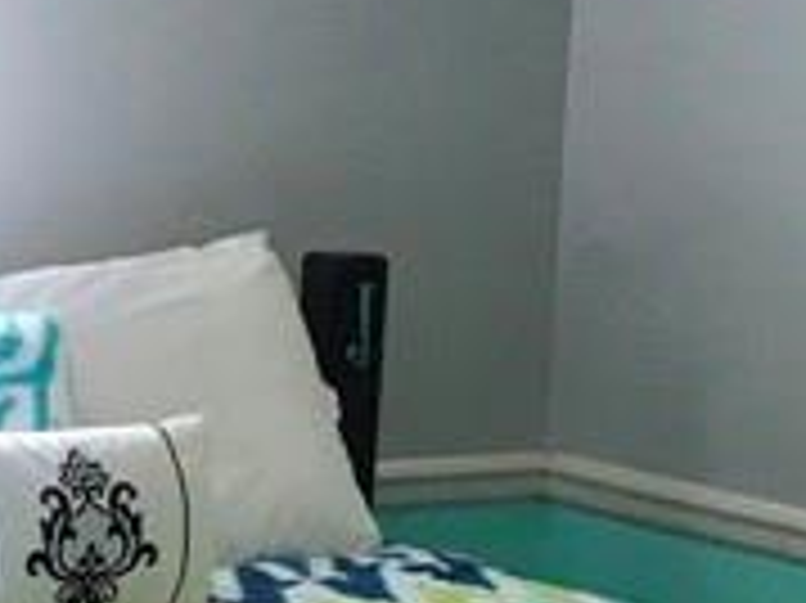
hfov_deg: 12.3
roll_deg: -1.5
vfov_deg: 9.2
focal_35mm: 160
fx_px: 3723
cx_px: 59
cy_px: 648
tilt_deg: -10.6
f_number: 1.8
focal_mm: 3.99
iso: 25
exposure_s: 1/30
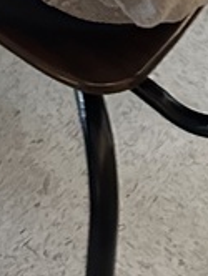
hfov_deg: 9.8
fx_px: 1183
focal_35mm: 148
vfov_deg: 10.8
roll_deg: -3.1
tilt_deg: -32.7
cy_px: -441
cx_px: -102
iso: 800
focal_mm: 6.86
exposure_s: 1/40
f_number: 1.78
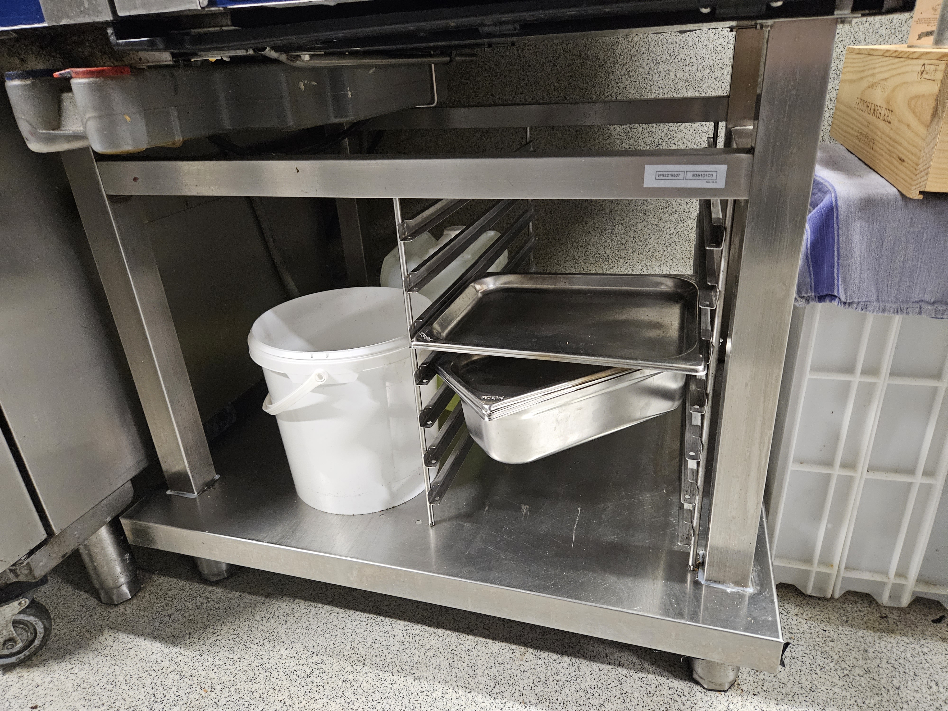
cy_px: 356
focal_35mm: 23
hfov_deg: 73.9
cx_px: 474
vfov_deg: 58.9
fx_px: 630
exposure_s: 1/50
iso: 1000
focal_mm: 5.4
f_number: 1.8
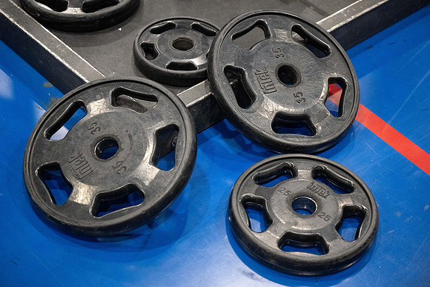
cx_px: 215
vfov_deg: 19.5
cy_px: 144
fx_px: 836
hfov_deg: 28.8
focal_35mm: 70
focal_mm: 70
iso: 6400
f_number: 2.8
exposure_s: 1/250
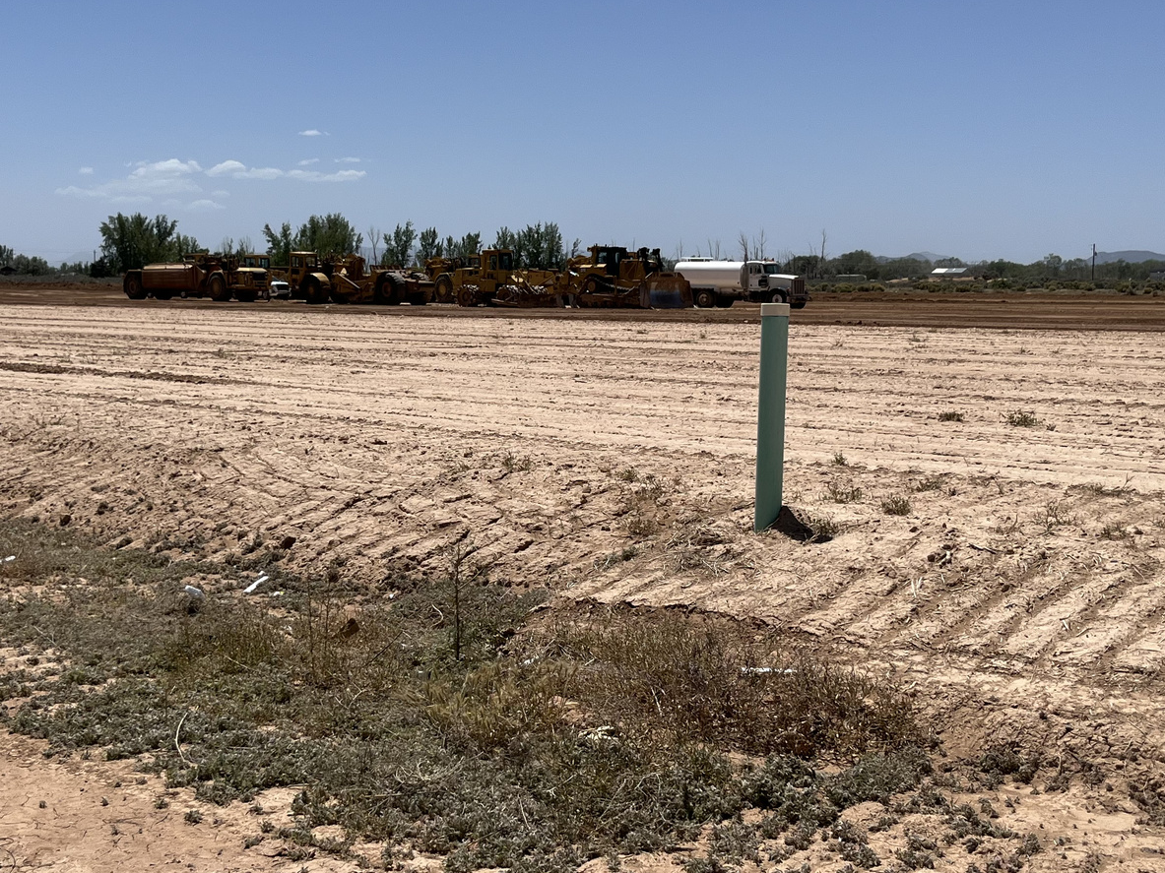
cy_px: 438
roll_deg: +1.0
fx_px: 1514
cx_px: 481
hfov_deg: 41.9
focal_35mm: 45
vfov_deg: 32.2
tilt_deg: -6.5
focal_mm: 5.1
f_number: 1.6
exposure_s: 1/8403
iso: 50
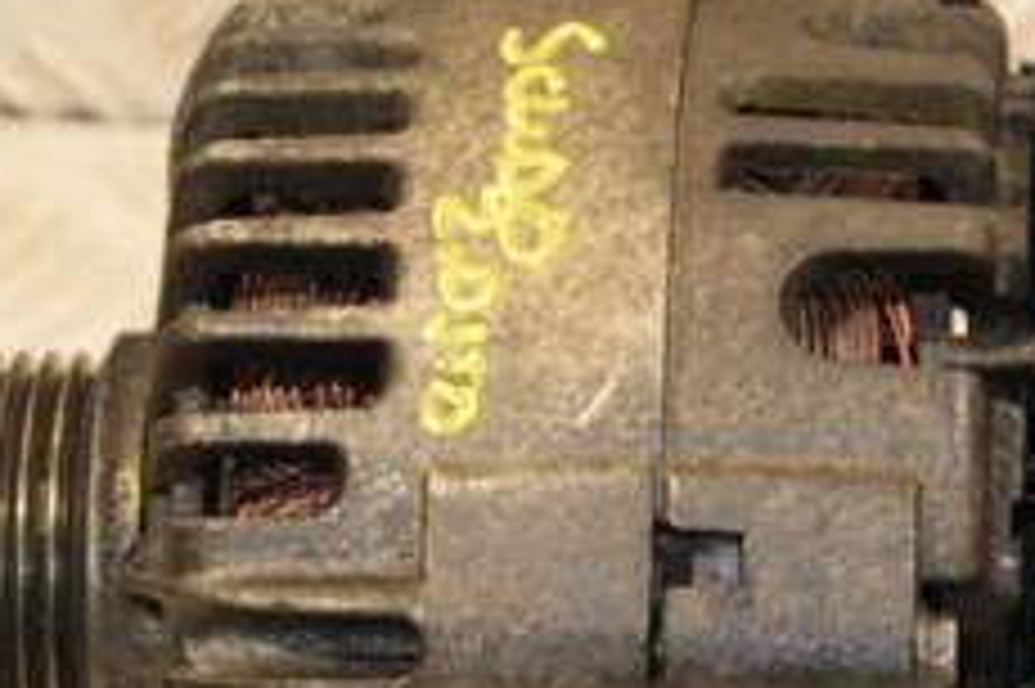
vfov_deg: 4.7
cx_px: 720
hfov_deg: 7.0
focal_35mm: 293
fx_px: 8426
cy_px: 670
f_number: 5.3
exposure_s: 1/100
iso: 800
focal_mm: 75
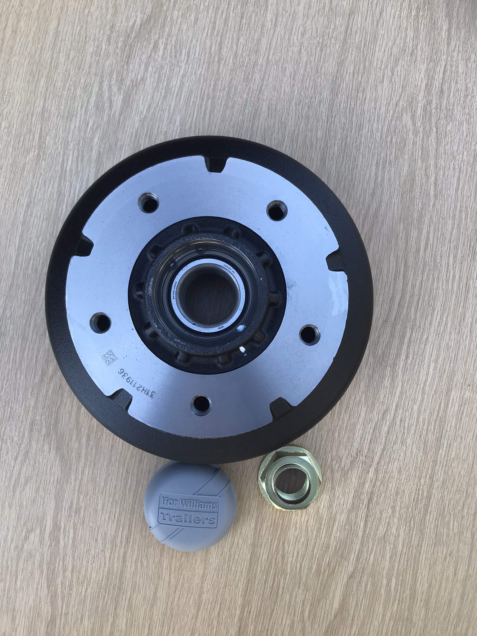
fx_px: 514
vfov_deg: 63.4
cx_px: 238
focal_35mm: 28
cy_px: 318
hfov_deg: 49.7
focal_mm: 3.99
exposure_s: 1/176
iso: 20
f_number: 1.8
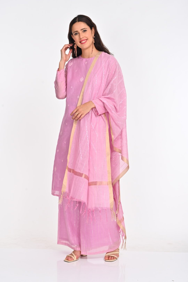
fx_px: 463
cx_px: 94
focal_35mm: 59
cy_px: 141
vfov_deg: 34.0
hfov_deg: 23.0
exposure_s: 1/160
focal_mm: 59
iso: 320
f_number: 8
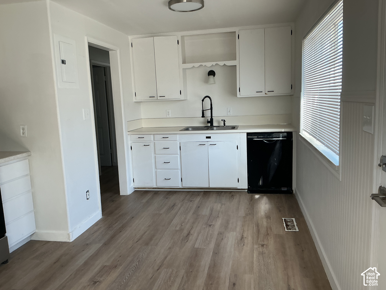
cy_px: 145
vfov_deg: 48.2
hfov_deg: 61.7
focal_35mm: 29
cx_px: 193
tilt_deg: -5.0
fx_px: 323
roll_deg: +2.3
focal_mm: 3
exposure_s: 1/120
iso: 64
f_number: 1.8
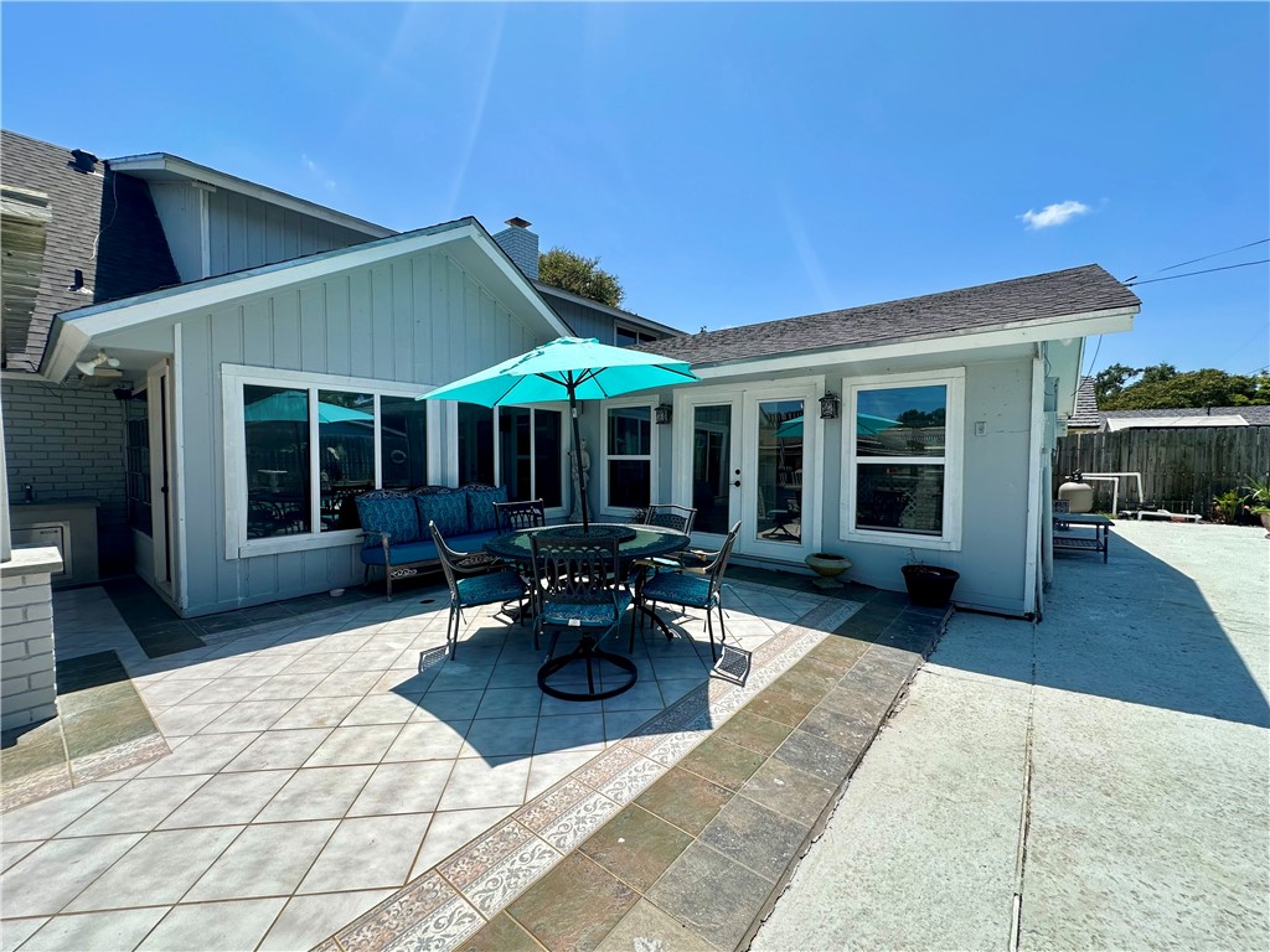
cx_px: 635
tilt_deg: -1.3
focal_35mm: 14
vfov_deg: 85.7
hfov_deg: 102.1
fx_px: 514
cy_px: 476
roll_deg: -1.7
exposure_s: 1/1401
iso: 40
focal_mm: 2.22
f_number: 2.2
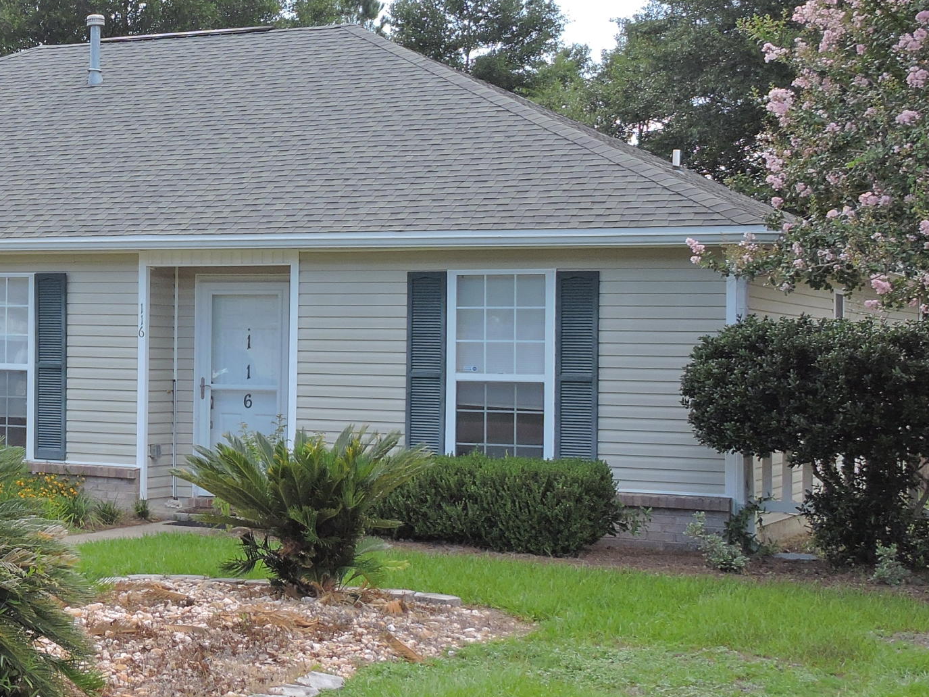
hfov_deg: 25.6
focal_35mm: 72
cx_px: -19
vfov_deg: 20.4
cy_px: 302
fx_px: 1932
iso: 100
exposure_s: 1/200
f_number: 3.6
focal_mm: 5.9
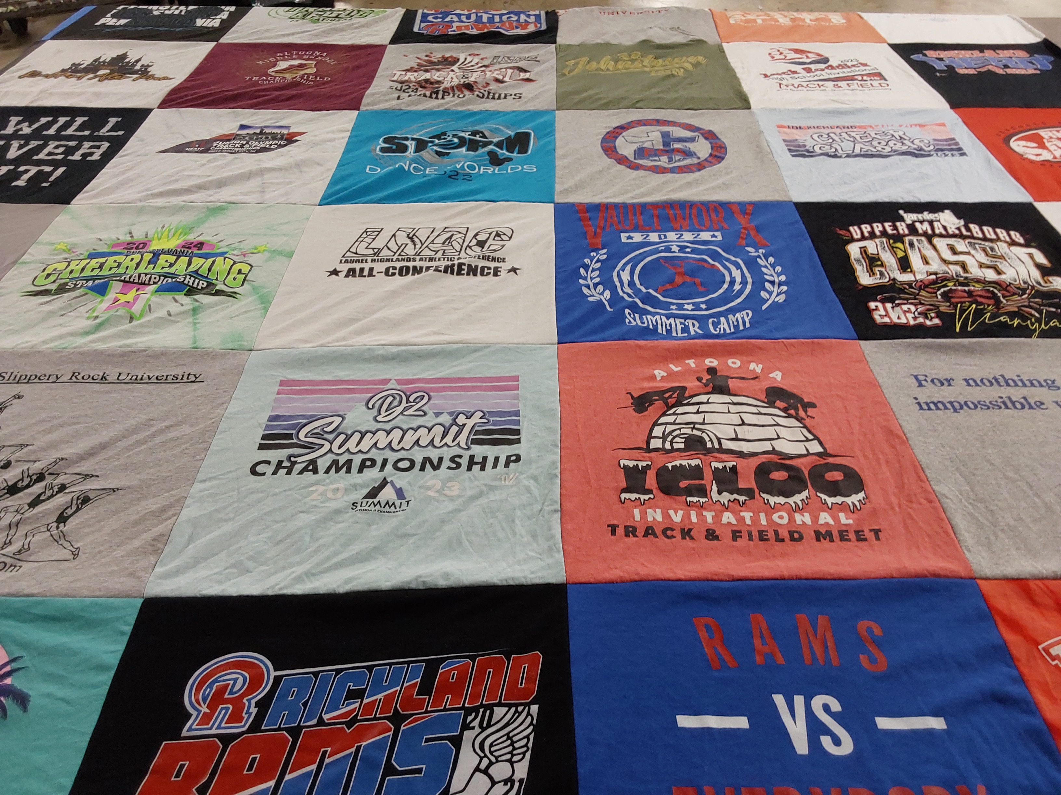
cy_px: 398
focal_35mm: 28
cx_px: 530
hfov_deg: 63.4
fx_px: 858
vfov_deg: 49.7
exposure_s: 1/50
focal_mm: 2.91
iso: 80
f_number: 1.9
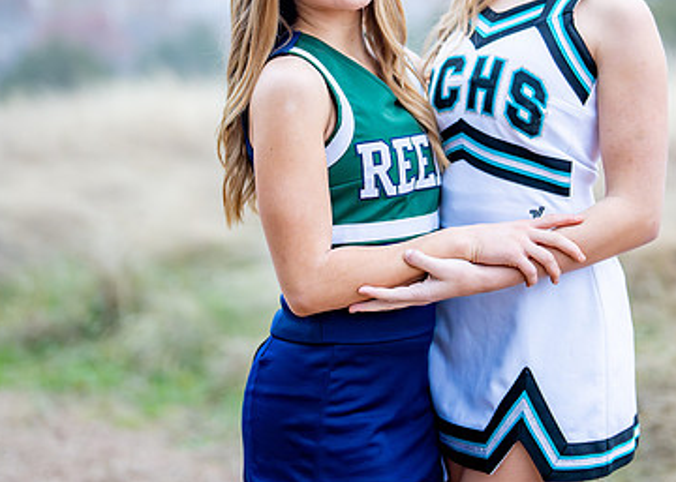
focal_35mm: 94
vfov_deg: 15.2
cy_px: 108
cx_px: 441
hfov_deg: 21.2
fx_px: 1804
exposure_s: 1/400
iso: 1250
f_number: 1.2
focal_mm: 50
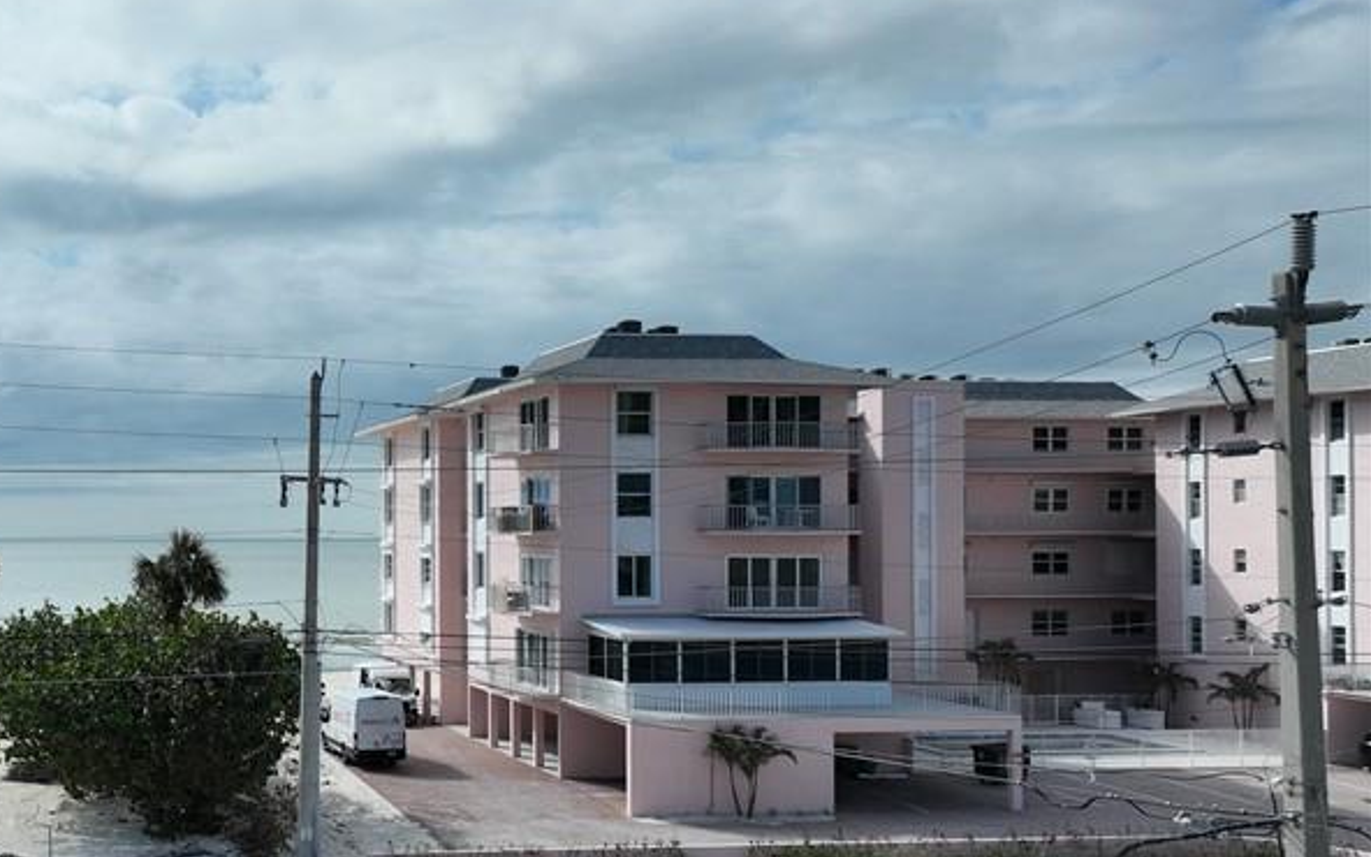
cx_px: 188
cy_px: 525
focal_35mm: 44
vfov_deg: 29.1
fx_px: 1644
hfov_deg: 42.3
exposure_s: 1/6400
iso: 250
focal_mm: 12.29
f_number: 2.8
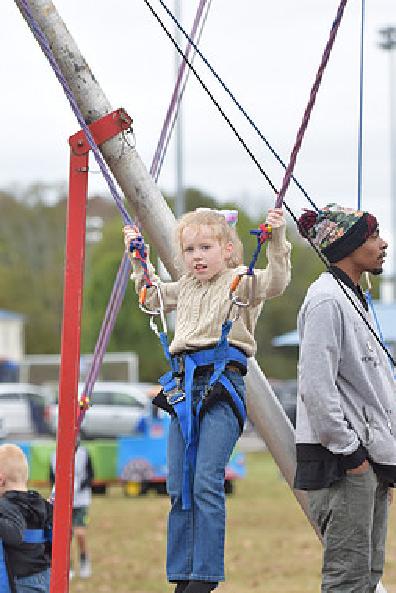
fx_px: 3669
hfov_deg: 6.2
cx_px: 178
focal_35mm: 223
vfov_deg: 9.2
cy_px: 293
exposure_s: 1/500
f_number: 3.5
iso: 200
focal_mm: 125
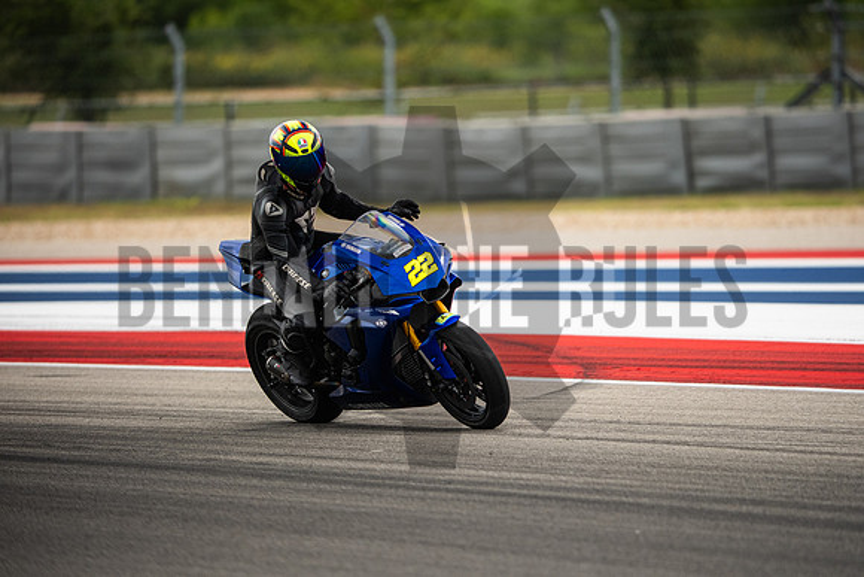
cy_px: 288
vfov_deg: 4.6
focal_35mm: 300
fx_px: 7201
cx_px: 432
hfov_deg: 6.9
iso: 500
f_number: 2
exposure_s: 1/5000
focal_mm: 200
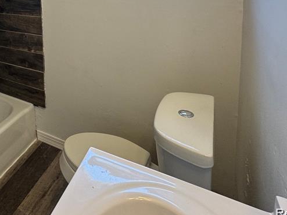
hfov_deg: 54.9
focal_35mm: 29
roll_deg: +2.7
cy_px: 0
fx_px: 241
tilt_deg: -6.7
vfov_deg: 41.9
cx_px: 37
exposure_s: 1/120
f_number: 2.2
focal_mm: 2.22
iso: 125
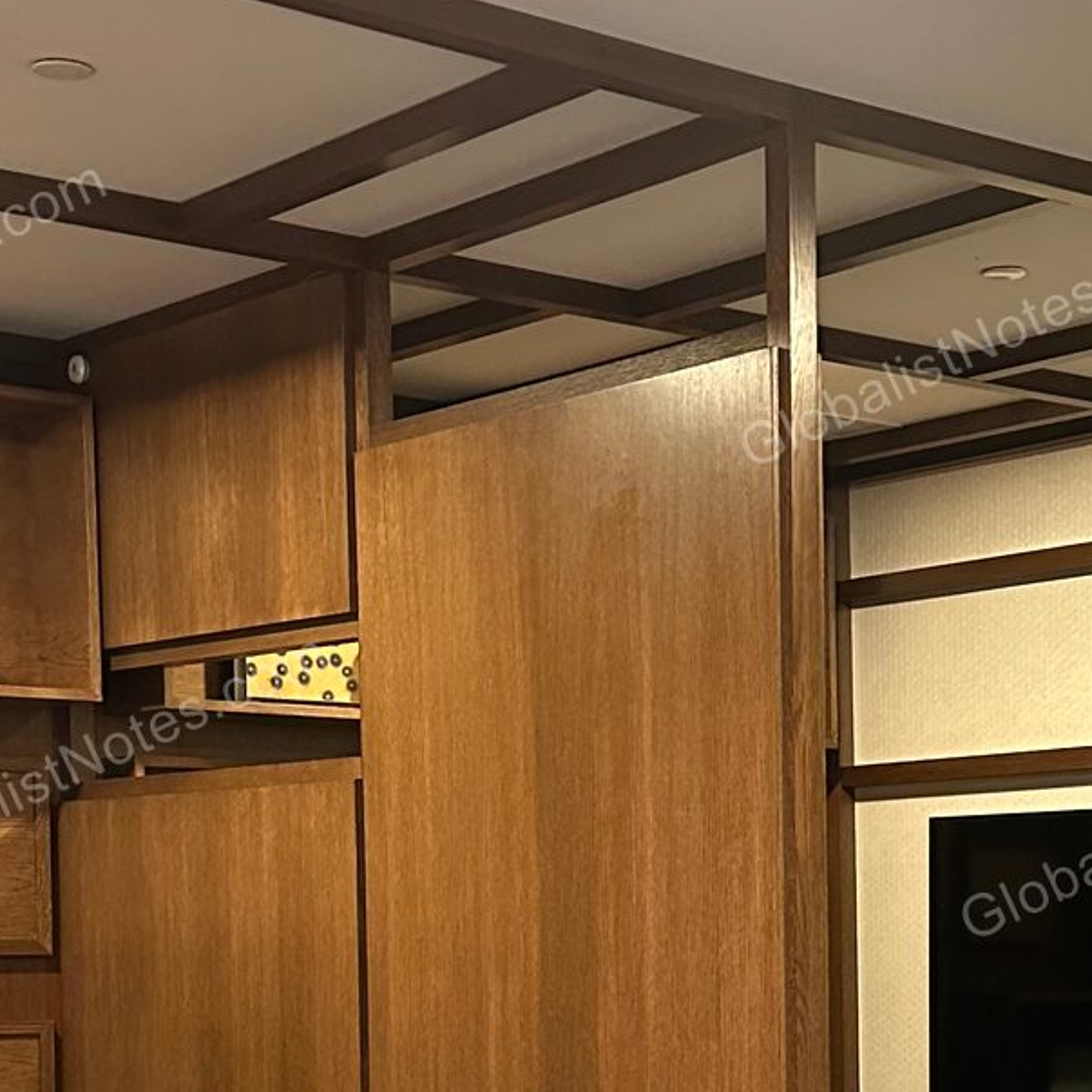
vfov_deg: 22.4
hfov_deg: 22.8
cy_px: 1010
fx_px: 2677
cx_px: 813
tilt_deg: -1.9
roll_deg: -0.5
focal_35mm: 75
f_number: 1.78
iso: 640
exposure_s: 1/40
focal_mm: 6.86
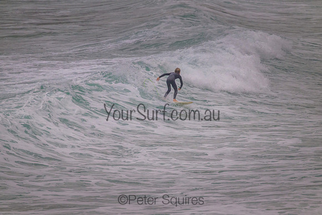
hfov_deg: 2.6
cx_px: 161
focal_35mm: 800
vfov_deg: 1.7
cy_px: 108
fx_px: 7157
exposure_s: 1/1250
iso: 2000
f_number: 11
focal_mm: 800
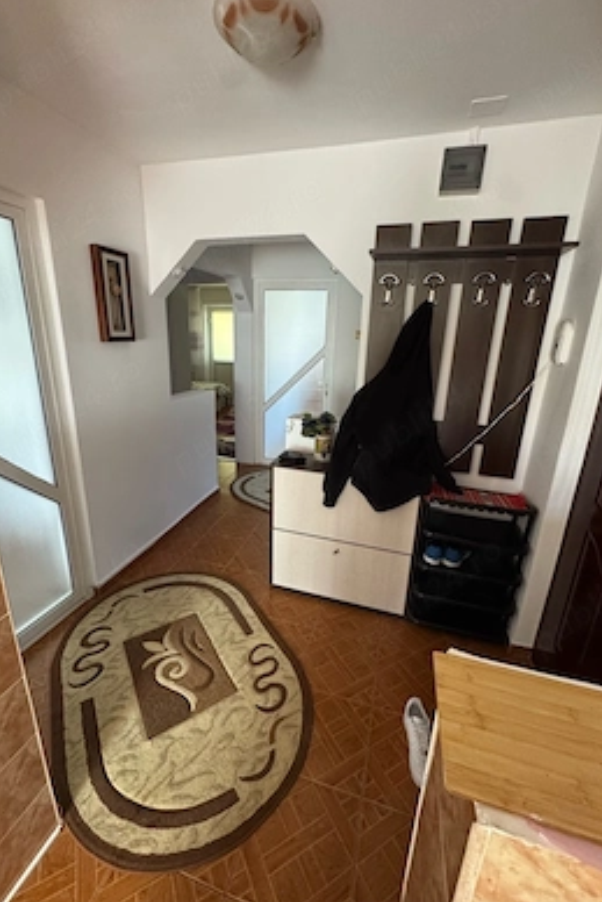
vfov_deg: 100.4
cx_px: 293
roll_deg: -1.8
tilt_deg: -16.1
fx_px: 376
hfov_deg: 77.4
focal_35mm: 15
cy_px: 444
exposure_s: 1/60
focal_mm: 2.22
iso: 500
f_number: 2.2
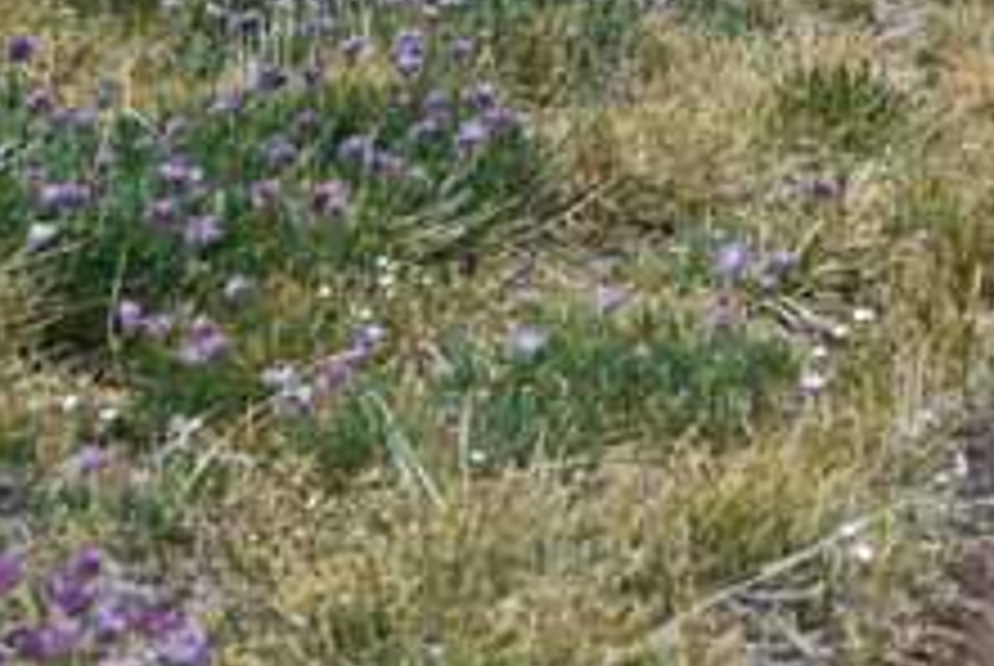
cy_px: -205
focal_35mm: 112
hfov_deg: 16.2
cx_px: 1610
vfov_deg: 11.9
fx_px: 3097
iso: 64
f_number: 5.6
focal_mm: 31
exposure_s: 1/640
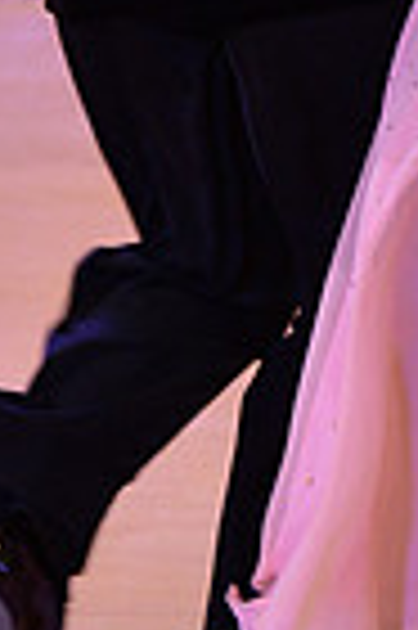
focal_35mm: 413
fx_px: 7210
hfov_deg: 3.3
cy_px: -274
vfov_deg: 5.0
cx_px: 533
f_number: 5.6
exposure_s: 1/250
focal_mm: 100
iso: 2000
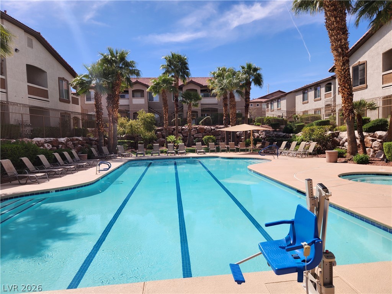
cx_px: 196
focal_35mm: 23
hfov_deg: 73.9
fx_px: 260
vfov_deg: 58.9
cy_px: 147
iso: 20
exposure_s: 1/1804
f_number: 1.8
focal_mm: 5.4
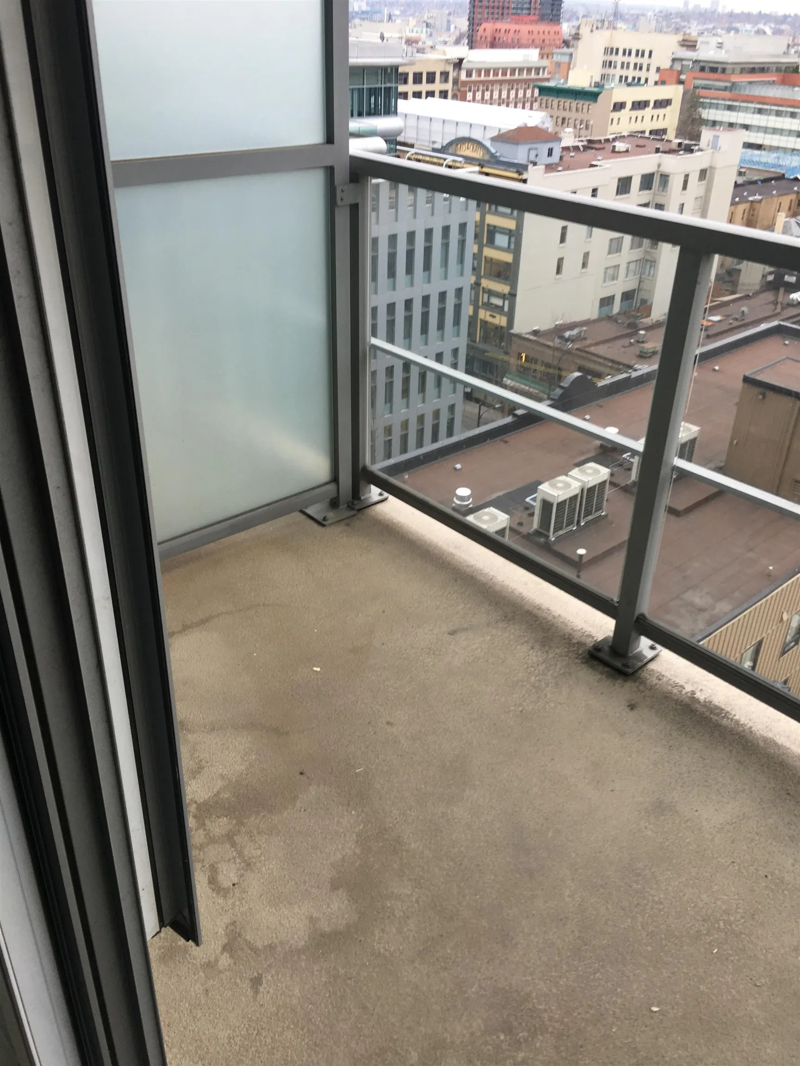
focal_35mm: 29
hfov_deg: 48.2
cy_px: 533
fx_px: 894
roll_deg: -3.4
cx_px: 400
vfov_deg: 61.7
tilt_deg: -28.7
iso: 32
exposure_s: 1/60
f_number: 2.2
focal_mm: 4.15
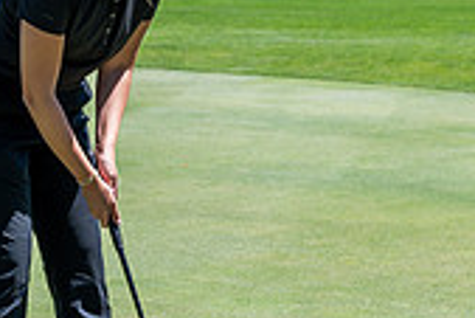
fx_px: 2535
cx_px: 419
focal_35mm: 192
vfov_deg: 7.2
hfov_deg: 10.6
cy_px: 245
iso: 125
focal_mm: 56
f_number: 4
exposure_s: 1/800
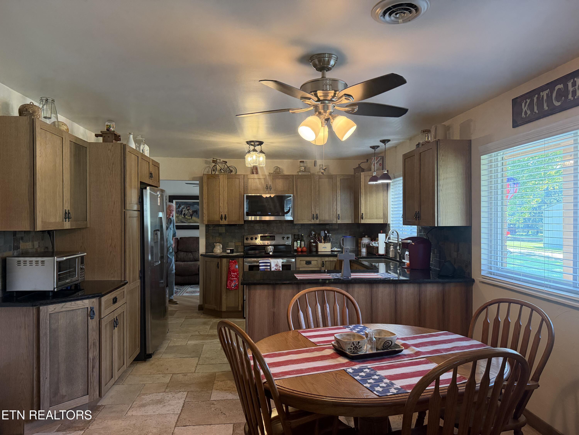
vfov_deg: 56.8
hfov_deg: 71.6
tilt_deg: -0.5
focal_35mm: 24
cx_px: 290
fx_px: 401
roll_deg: +0.1
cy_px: 218
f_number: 1.78
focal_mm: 6.76
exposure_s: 1/120
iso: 400
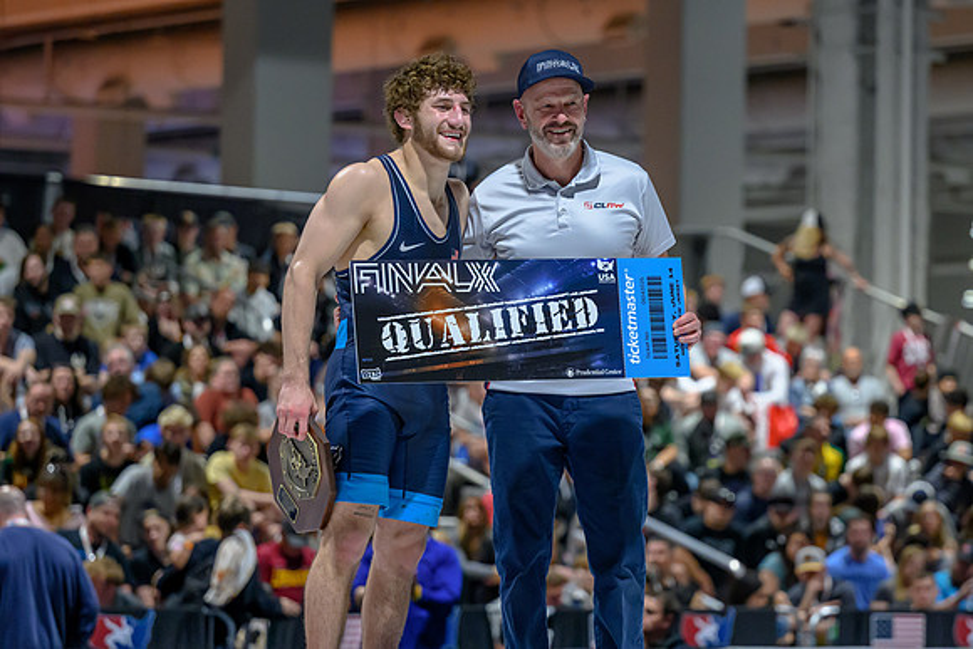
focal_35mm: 157
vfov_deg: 8.7
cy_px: 374
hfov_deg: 13.1
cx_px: 585
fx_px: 4246
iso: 4000
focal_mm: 110
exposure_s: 1/320
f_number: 2.8
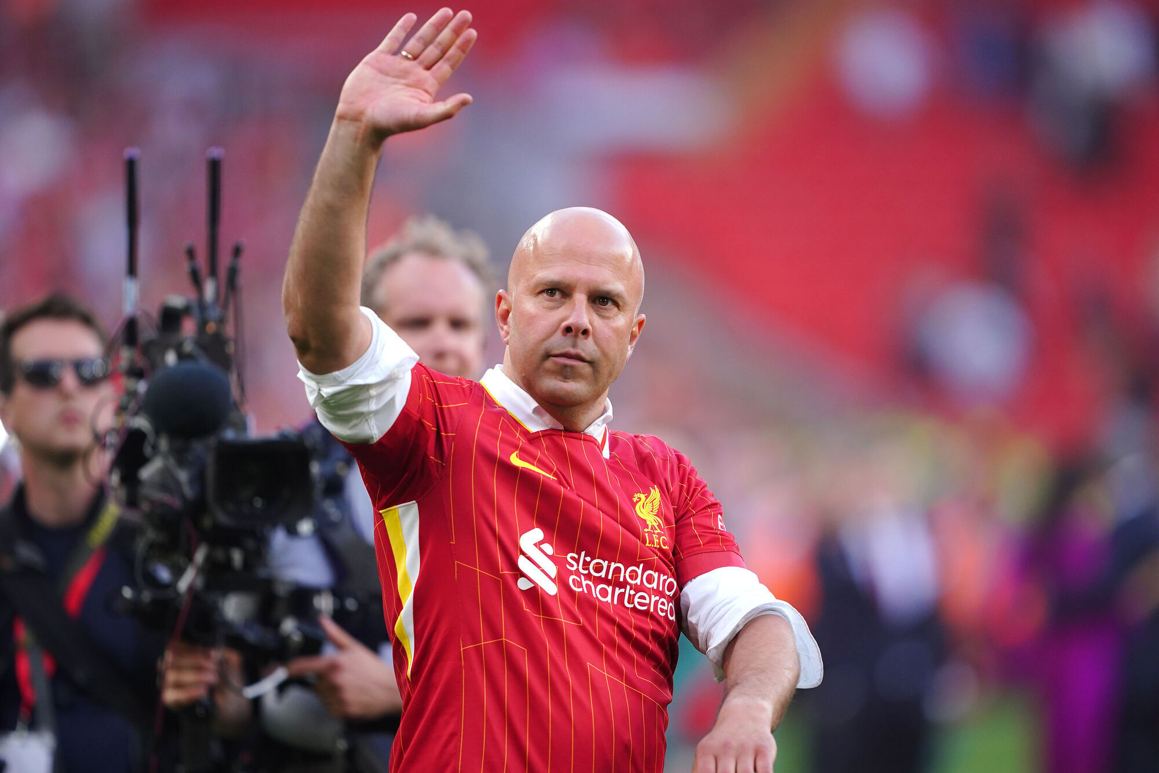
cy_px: 386
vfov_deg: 3.4
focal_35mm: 400
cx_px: 580
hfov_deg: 5.2
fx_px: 12876
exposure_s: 1/2500
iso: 2000
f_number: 2.8
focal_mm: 400
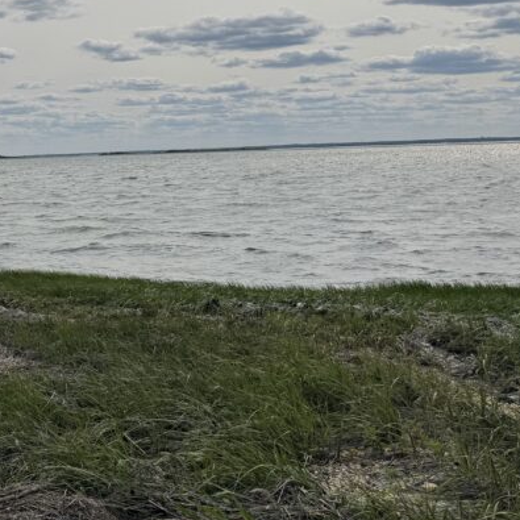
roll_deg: +2.0
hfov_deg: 28.0
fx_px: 935
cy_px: 174
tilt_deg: -1.4
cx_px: -71
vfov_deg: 30.9
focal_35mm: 55
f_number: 1.78
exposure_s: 1/12346
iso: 50
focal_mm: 6.76
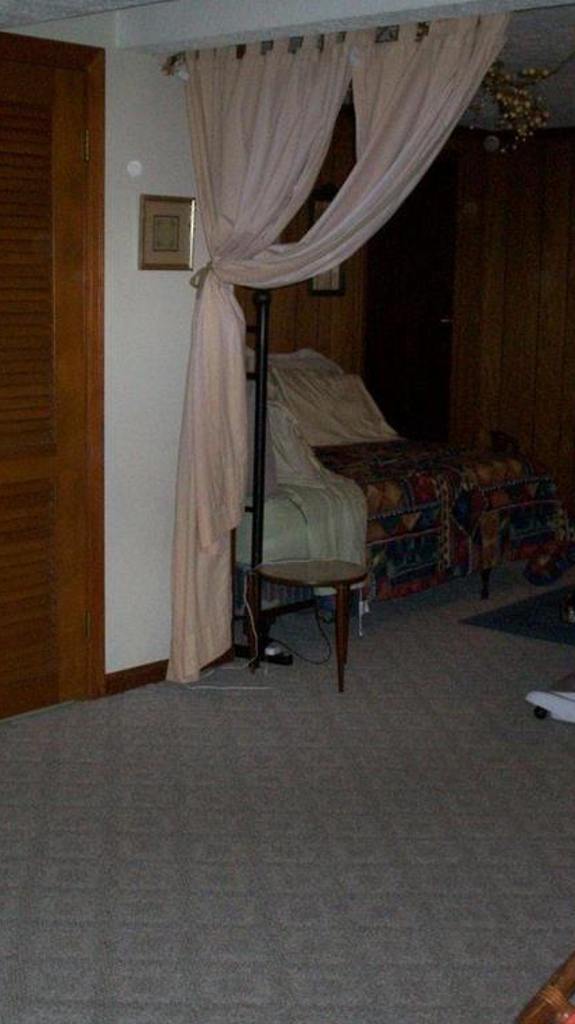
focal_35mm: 53
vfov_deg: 39.2
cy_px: 508
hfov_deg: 22.6
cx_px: 234
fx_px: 1438
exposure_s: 1/64
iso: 140
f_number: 4.5
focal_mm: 5.9
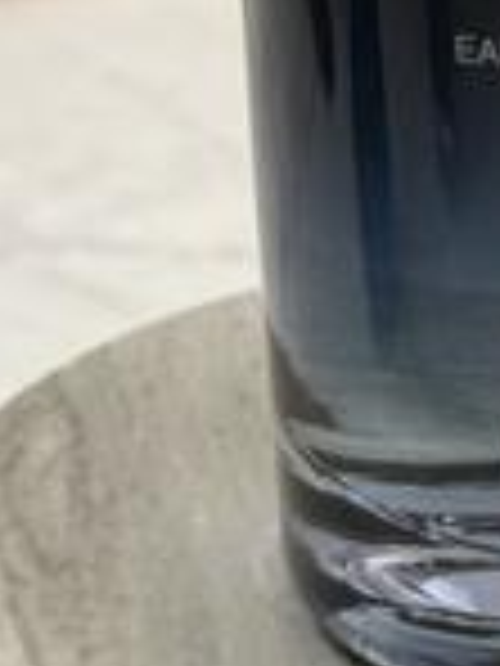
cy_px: 108
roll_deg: +1.7
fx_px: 3736
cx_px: 640
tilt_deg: -20.3
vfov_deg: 10.2
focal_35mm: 194
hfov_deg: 7.6
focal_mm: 6.76
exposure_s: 1/120
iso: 64
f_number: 1.78
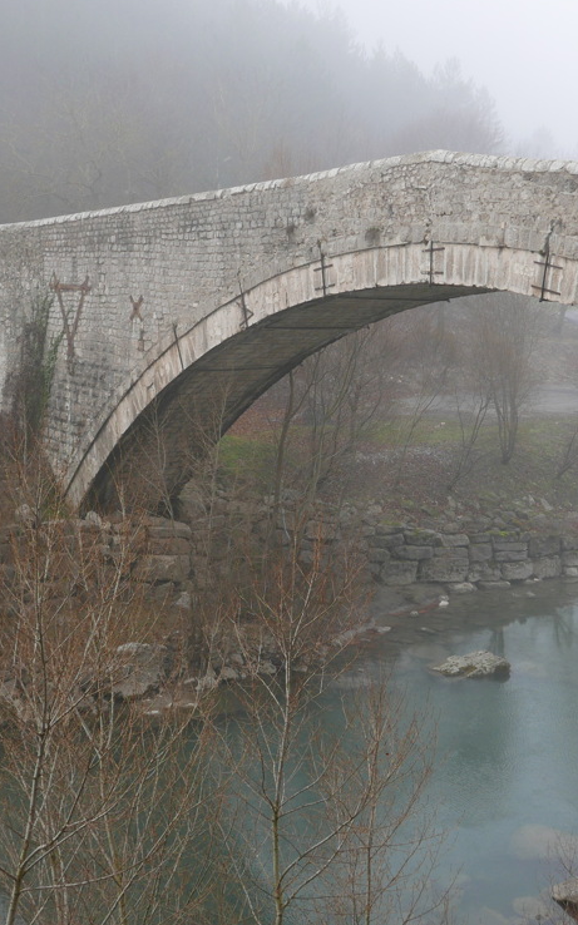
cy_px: 483
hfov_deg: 26.8
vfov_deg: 41.8
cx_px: 367
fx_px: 1210
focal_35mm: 48
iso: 200
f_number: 4
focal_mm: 13
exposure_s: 1/125
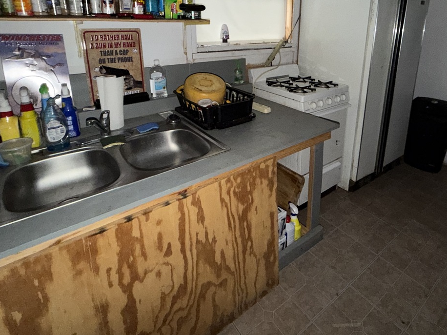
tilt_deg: -15.3
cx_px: 270
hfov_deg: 75.5
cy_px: 94
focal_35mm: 22
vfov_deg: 58.6
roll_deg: -0.9
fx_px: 284
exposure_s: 1/34
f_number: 2.2
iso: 160
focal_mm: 2.22
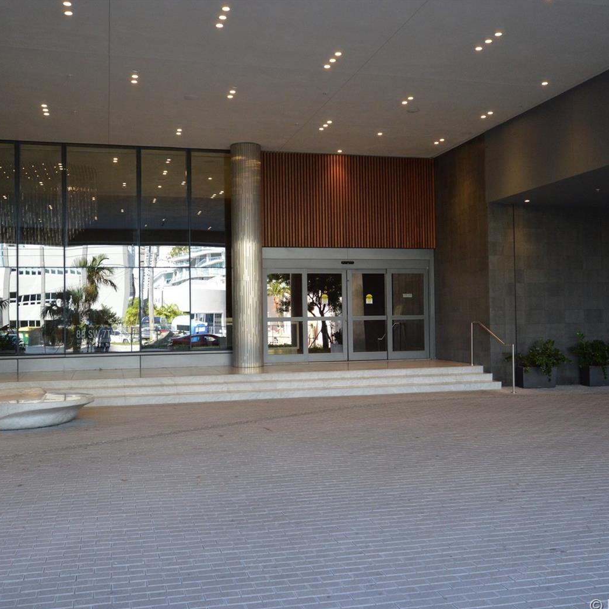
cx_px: 313
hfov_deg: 42.8
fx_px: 776
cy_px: 308
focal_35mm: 39
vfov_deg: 42.8
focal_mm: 20
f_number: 3.5
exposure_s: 1/500
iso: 900
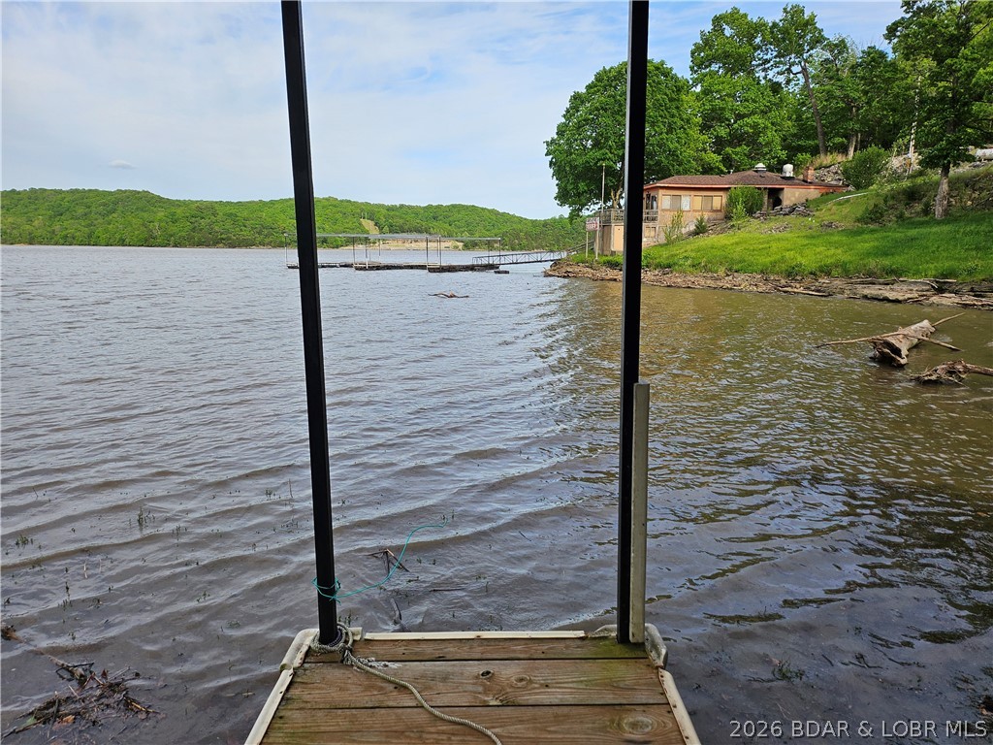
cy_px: 372
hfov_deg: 71.6
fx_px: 688
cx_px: 496
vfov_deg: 56.8
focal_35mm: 24
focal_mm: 5
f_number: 1.8
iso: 50
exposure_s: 1/2321
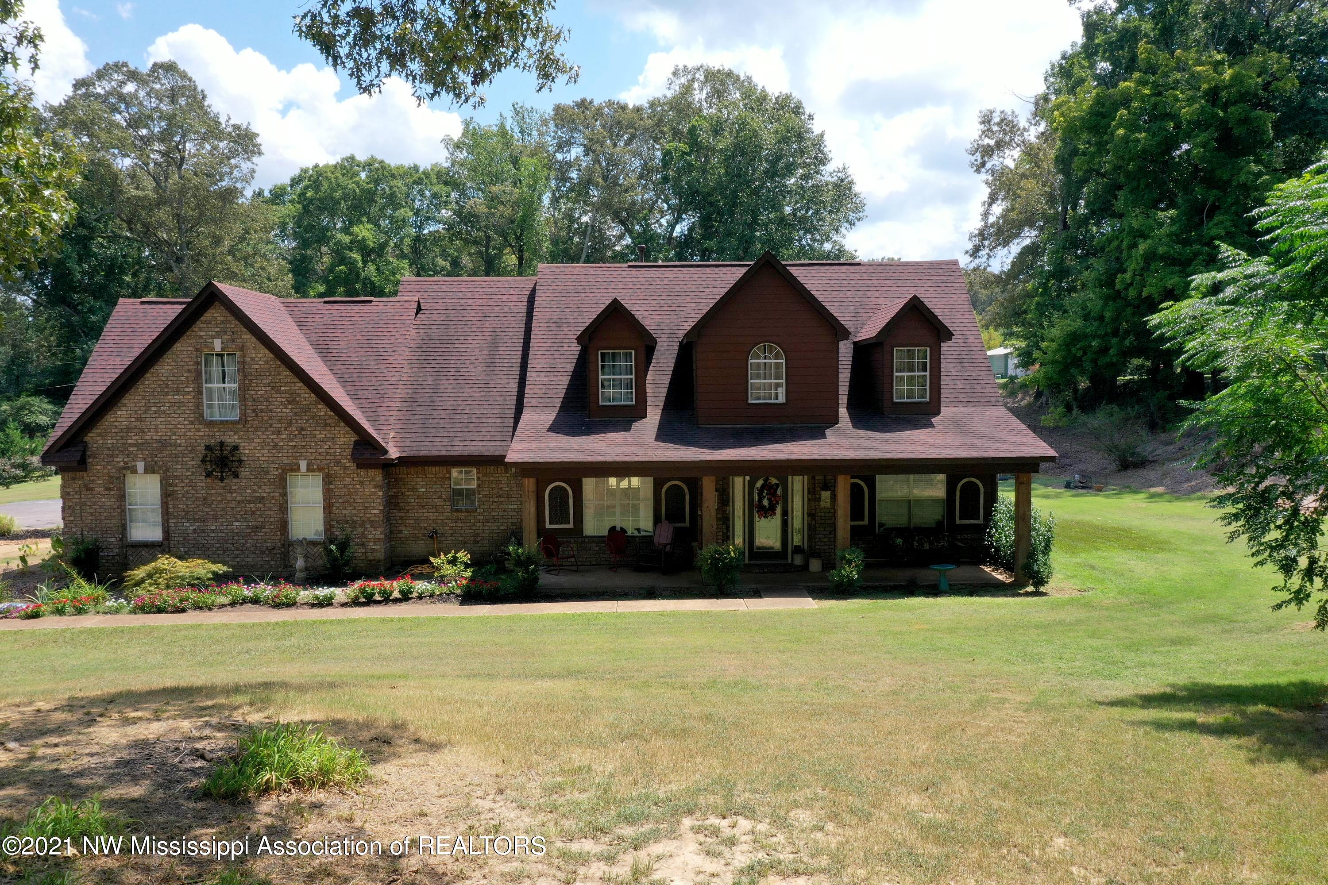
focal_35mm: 28
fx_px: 1033
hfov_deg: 65.5
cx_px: 664
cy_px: 442
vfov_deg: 46.4
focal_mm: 10.26
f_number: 9
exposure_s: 1/120
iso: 100
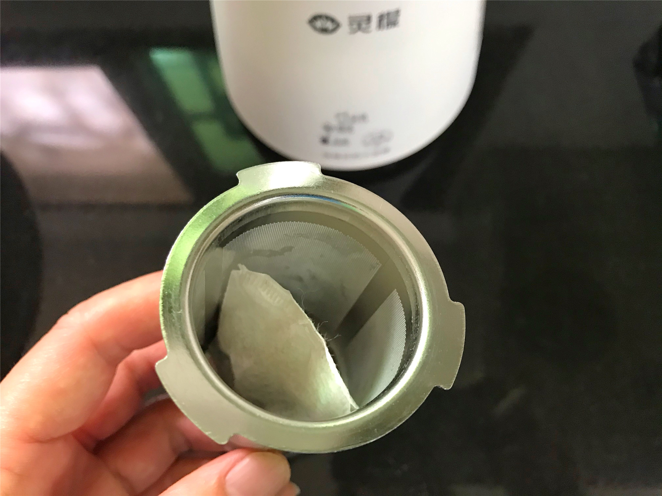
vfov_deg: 49.7
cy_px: 248
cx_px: 331
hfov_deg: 63.4
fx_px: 535
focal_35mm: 28
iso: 100
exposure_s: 1/17
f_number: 1.8
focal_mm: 3.99
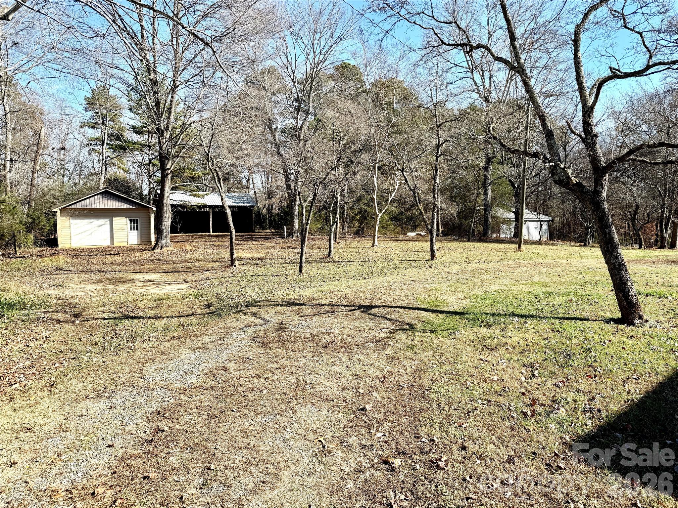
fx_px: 470
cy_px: 254
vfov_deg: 56.8
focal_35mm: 24
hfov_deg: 71.6
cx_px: 339
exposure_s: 1/2232
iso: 80
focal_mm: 6.76
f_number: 1.78
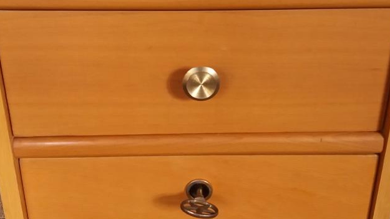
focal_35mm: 50
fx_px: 517
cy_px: 102
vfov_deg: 23.9
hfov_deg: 41.3
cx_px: 178
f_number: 1.9
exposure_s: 1/24
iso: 160
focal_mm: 3.7
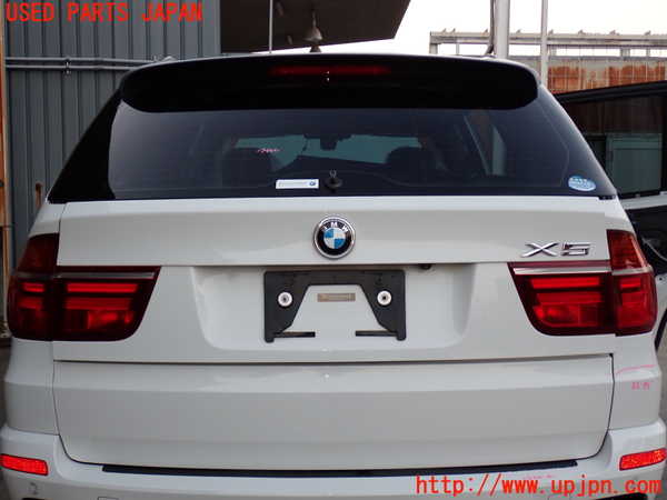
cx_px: 334
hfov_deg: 45.8
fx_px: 790
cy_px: 250
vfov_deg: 35.1
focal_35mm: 41
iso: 200
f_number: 2.8
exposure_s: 1/40
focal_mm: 7.31
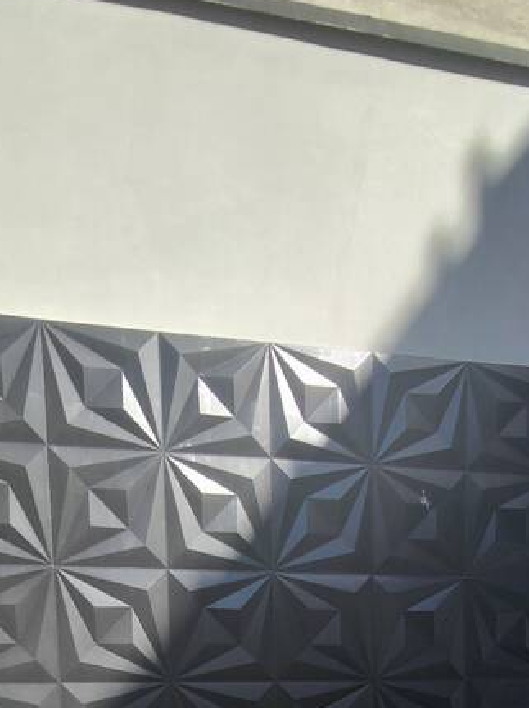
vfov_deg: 36.7
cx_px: 231
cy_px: 837
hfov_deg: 35.8
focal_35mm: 40
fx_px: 817
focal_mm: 2.35
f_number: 2.2
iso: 100
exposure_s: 1/435
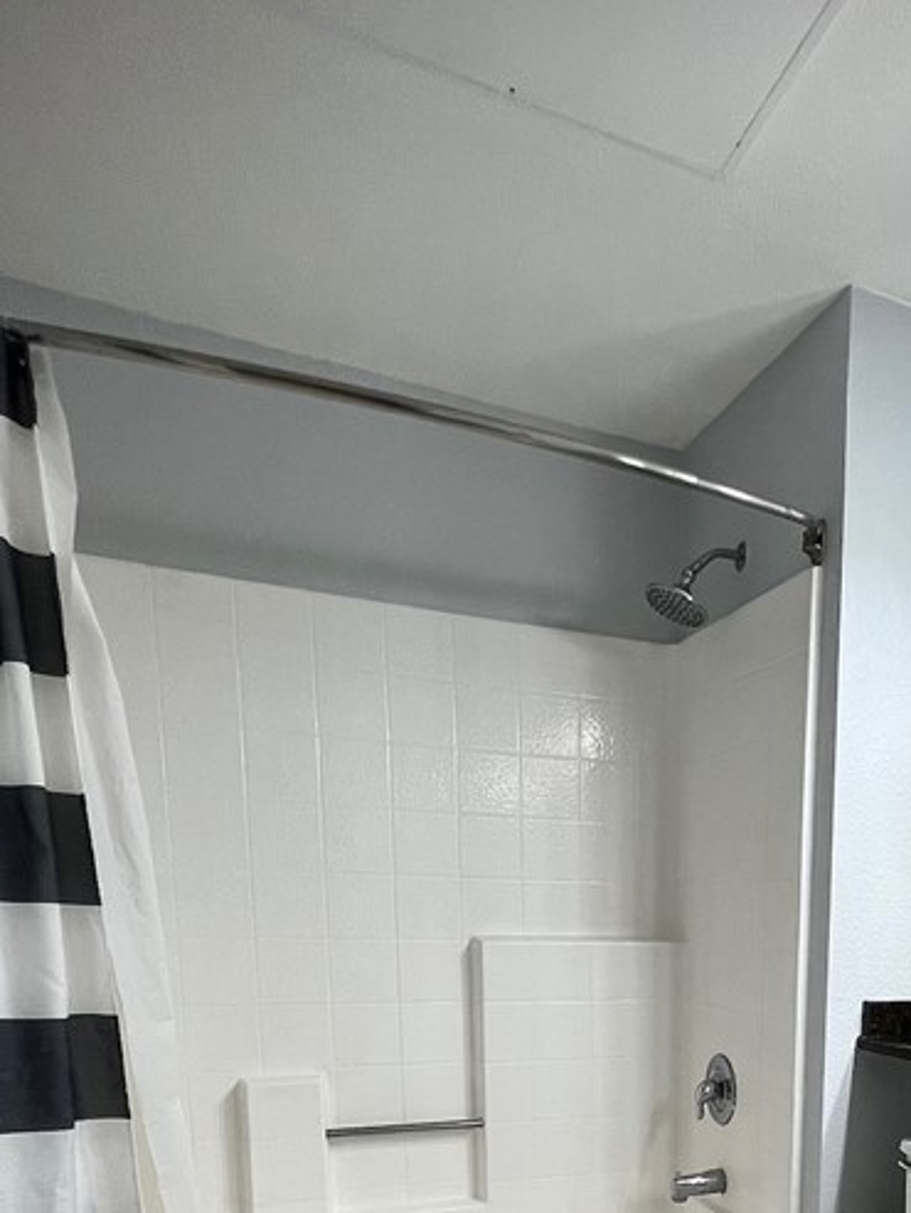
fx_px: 947
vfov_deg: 56.9
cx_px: 768
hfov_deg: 47.6
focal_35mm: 27
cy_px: 1075
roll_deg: -1.7
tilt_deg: -8.6
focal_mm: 1.57
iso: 64
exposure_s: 1/120
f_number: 1.8
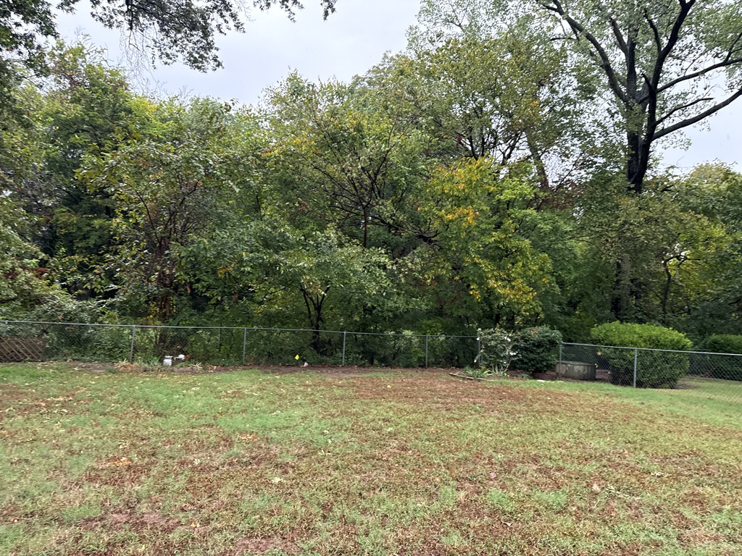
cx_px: 371
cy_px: 278
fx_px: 514
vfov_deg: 56.8
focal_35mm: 24
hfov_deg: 71.6
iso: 200
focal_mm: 6.76
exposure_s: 1/243
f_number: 1.78
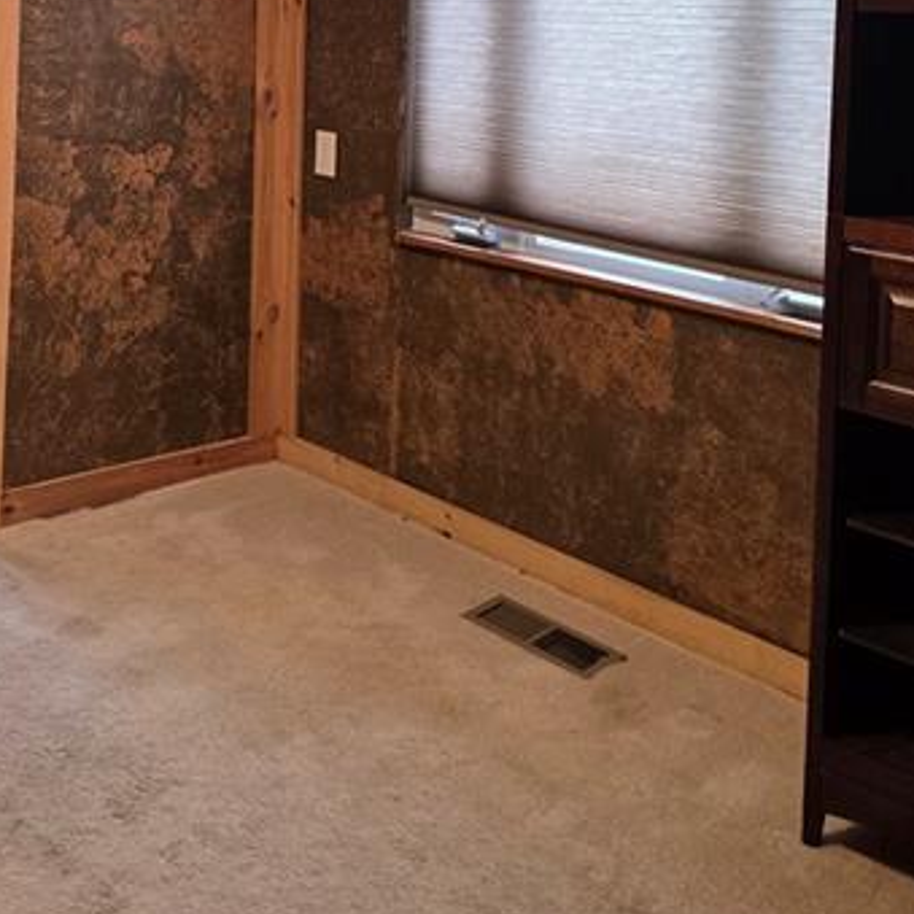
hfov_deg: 36.1
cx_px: 243
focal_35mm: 46
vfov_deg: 34.2
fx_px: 1374
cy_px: 43
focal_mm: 6.3
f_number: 1.7
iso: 200
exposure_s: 1/120
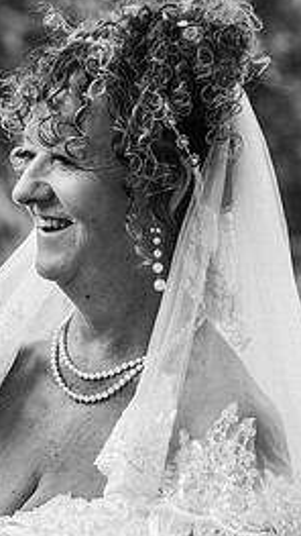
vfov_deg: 11.0
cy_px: 346
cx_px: -16
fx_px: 2780
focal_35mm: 196
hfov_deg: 6.2
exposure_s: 1/200
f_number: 3.5
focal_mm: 85
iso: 110
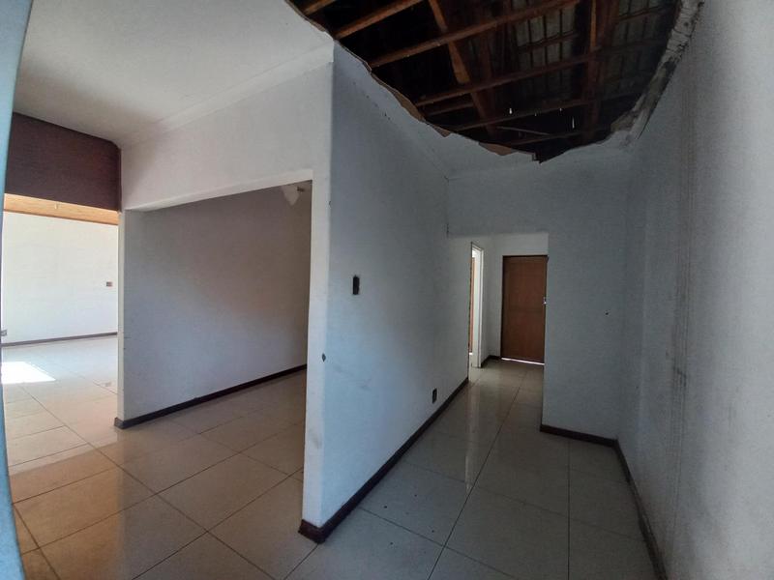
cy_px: 290
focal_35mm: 13
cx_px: 387
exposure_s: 1/33
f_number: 2.2
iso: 125
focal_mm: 1.42
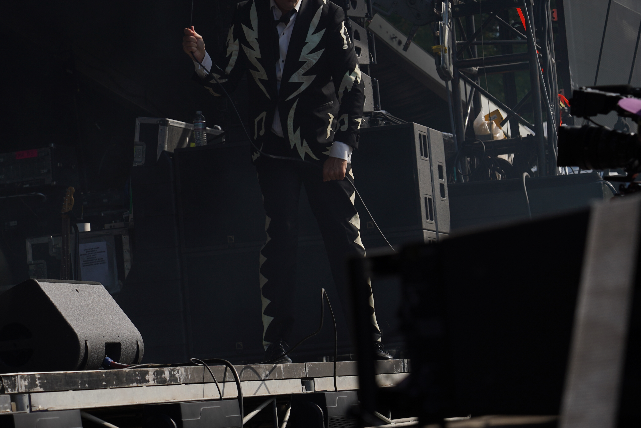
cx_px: 317
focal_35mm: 151
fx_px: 2688
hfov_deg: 13.6
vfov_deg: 9.1
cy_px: 139
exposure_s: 1/500
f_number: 8
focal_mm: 105
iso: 100
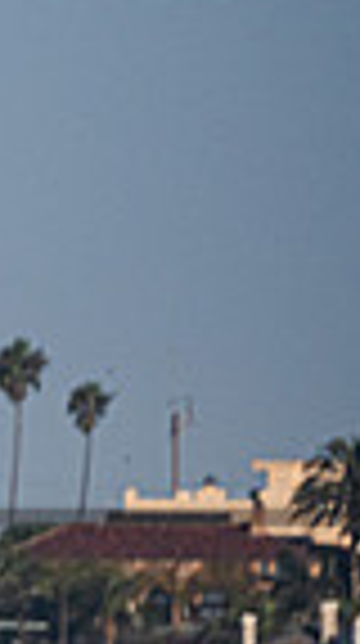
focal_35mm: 2216
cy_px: 391
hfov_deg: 0.5
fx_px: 37762
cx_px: -1209
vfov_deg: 1.0
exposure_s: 1/3200
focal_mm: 400
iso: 400
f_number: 6.3
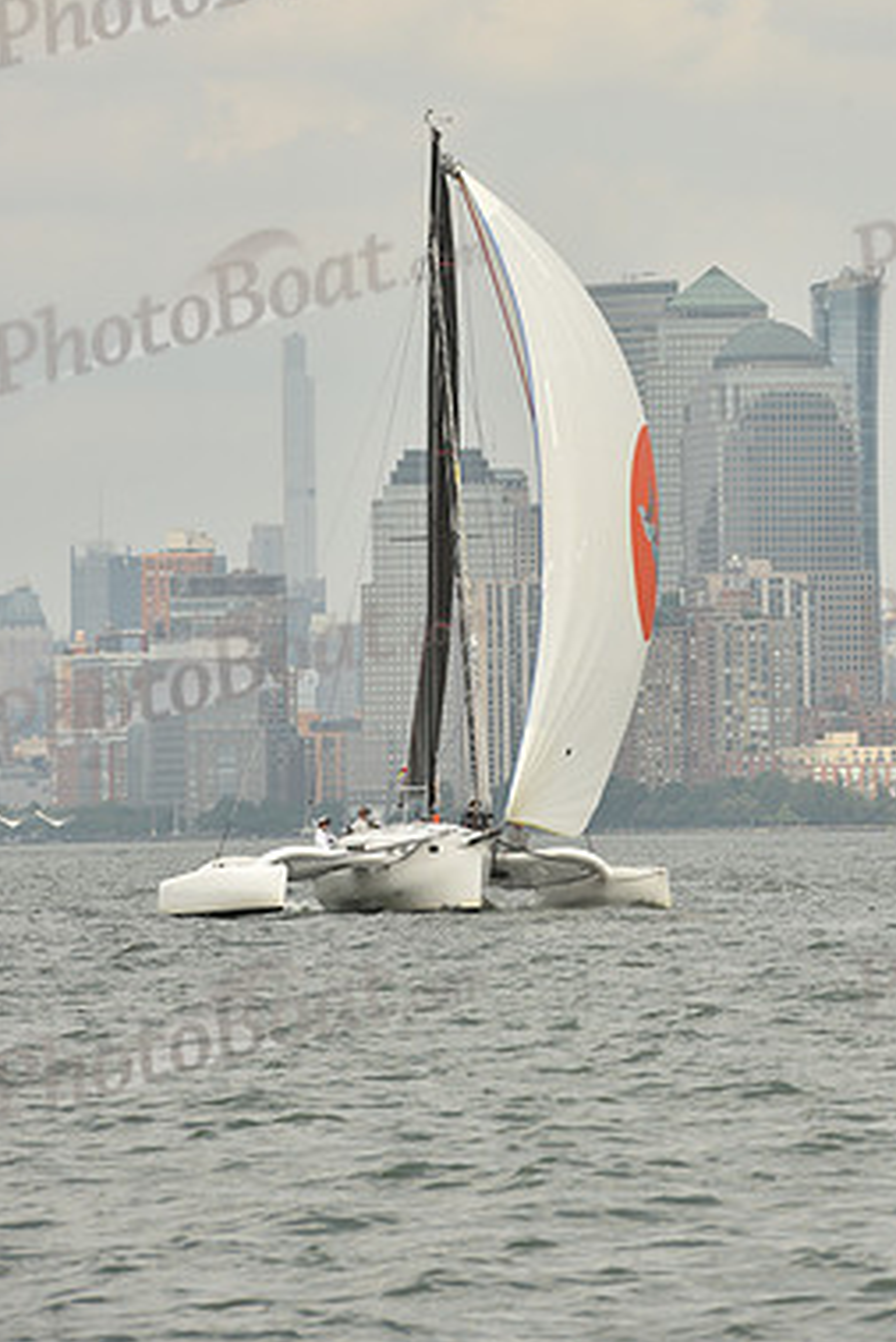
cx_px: 671
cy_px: 439
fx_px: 11413
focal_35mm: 306
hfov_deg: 4.5
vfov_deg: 6.7
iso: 250
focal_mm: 200
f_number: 10
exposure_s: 1/640
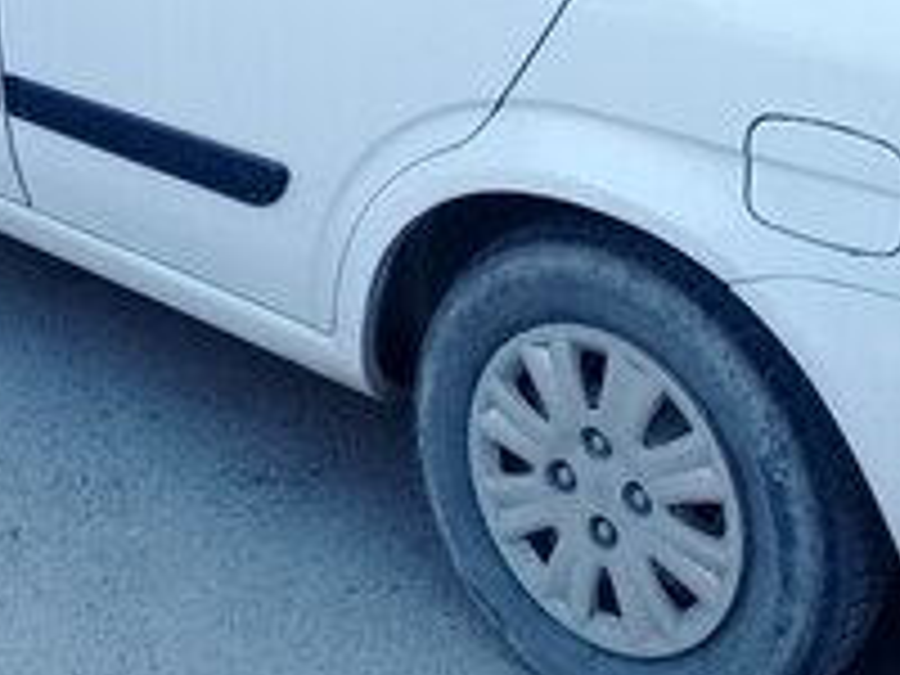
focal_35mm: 77
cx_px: 261
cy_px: -189
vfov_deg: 18.0
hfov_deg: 25.1
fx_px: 2002
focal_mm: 3.3
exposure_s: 1/381
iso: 64
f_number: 2.2
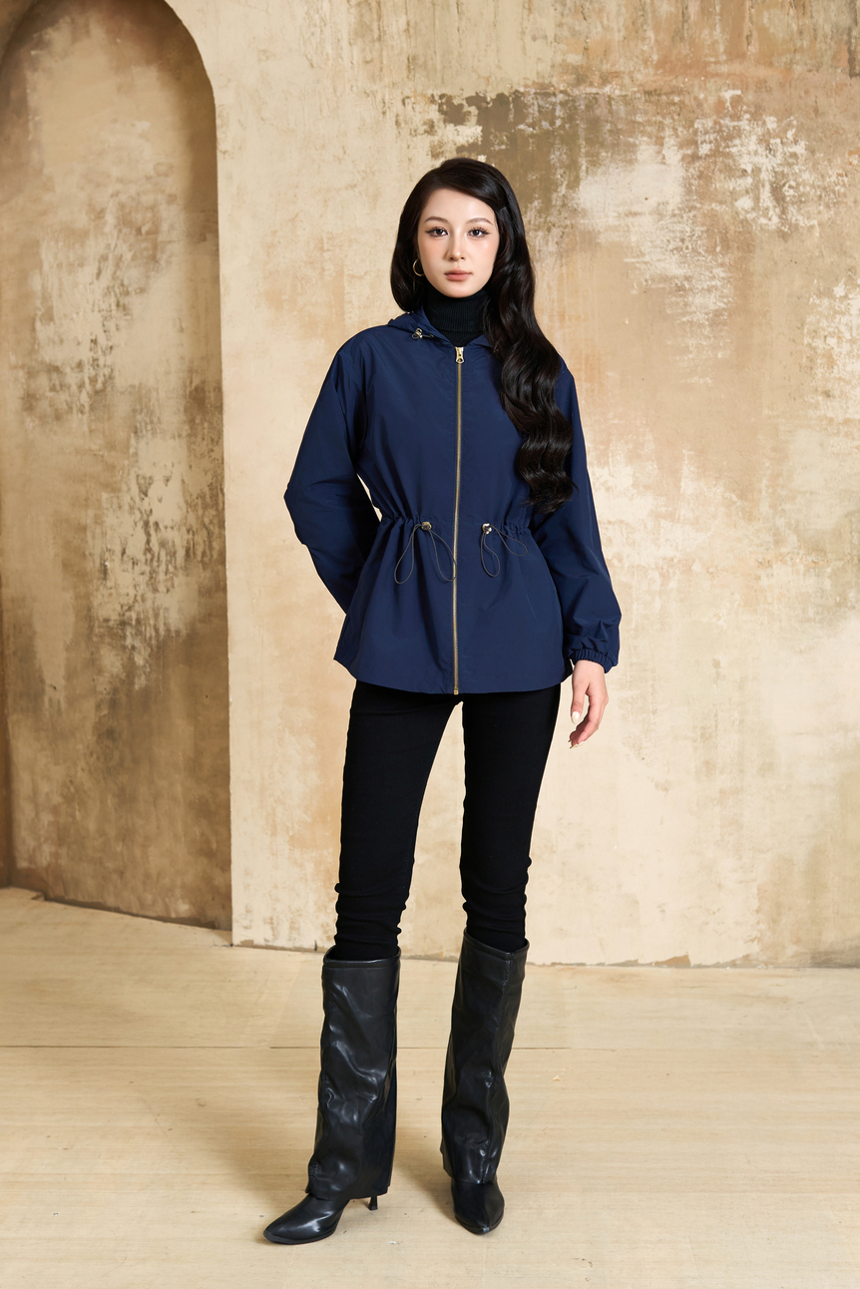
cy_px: 644
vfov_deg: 43.6
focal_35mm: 45
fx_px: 1612
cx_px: 430
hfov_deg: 29.9
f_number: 4
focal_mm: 30
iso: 200
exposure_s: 1/160
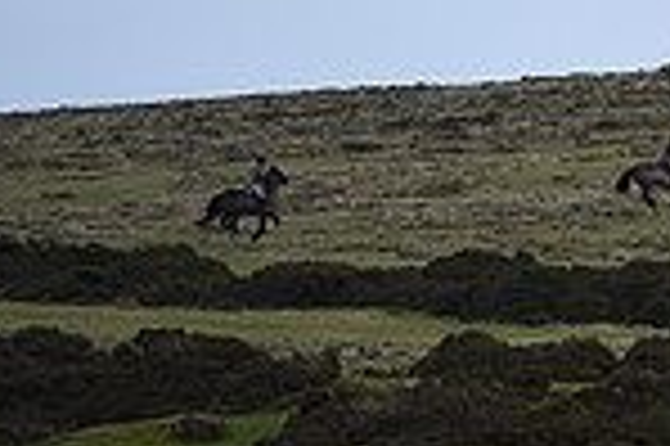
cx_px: 1169
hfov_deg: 2.6
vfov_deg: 1.8
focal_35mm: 777
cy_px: 135
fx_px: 14445
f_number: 4.5
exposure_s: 1/800
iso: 200
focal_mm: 200
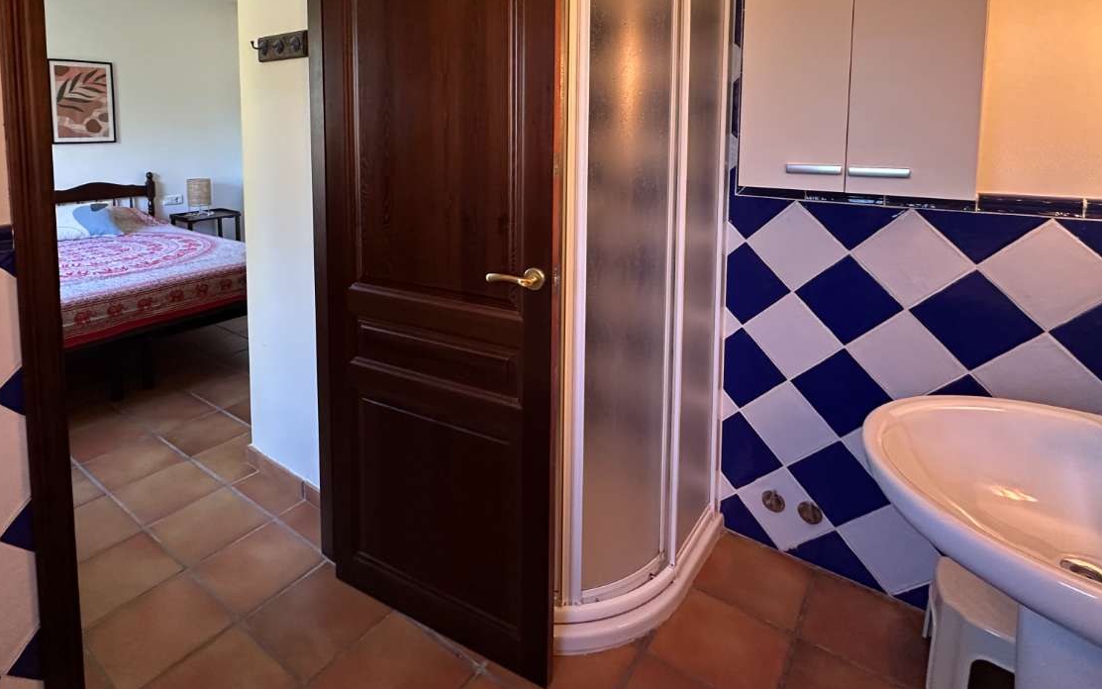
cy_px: 171
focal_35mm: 20
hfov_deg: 84.5
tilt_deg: -2.1
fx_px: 601
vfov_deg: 56.7
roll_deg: +0.2
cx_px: 467
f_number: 2.2
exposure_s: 1/50
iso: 320
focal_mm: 2.22
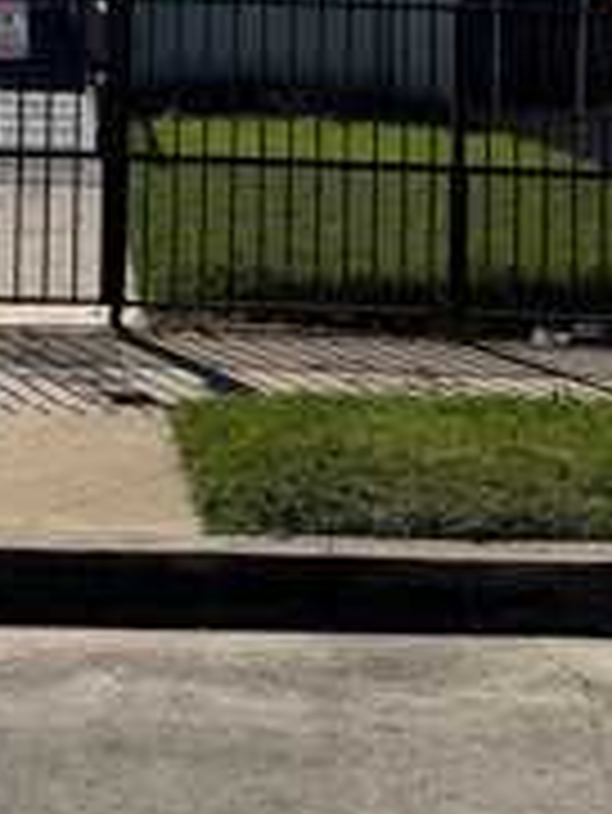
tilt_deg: +1.2
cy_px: -202
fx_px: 2001
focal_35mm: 85
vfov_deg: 21.2
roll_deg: -2.3
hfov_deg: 17.0
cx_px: 14
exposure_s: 1/9091
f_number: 1.78
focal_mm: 6.76
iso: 80
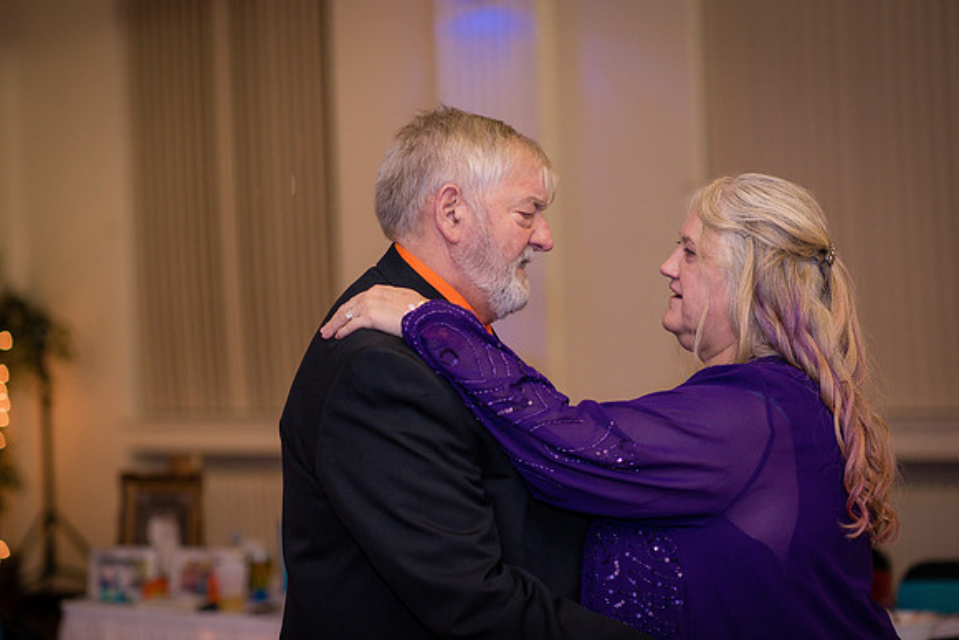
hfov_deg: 21.2
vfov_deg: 14.2
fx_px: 2562
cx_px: 494
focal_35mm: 96
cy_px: 278
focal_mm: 85
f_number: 2.2
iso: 640
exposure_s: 1/125
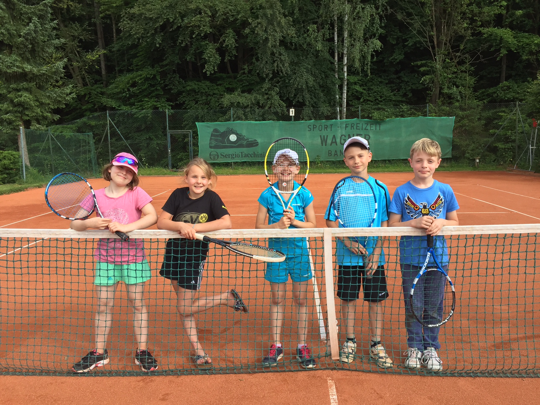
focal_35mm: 29
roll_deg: +0.4
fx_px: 452
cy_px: 202
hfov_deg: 61.7
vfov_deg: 48.2
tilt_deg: -5.9
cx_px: 270
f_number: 2.2
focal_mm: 4.15
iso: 32
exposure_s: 1/557
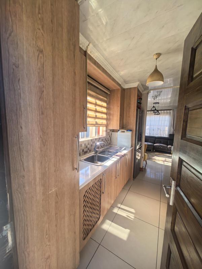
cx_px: 101
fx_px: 101
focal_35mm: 13
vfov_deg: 106.2
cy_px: 134
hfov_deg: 89.9
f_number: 2.2
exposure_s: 1/100
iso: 100
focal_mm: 1.76
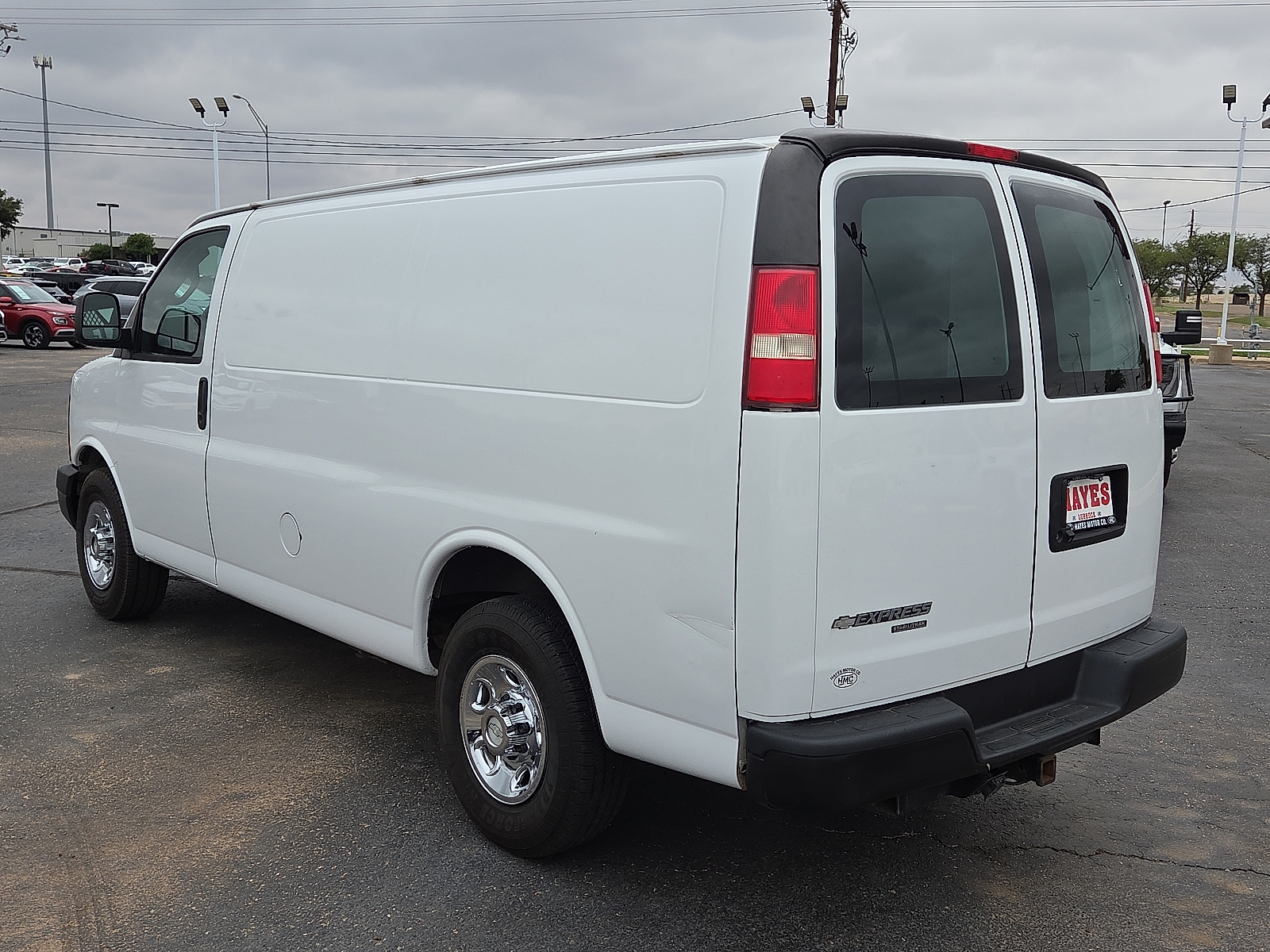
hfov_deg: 54.0
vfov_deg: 41.8
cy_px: 476
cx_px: 635
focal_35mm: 34
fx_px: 1247
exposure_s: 1/2500
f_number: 1.8
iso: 76
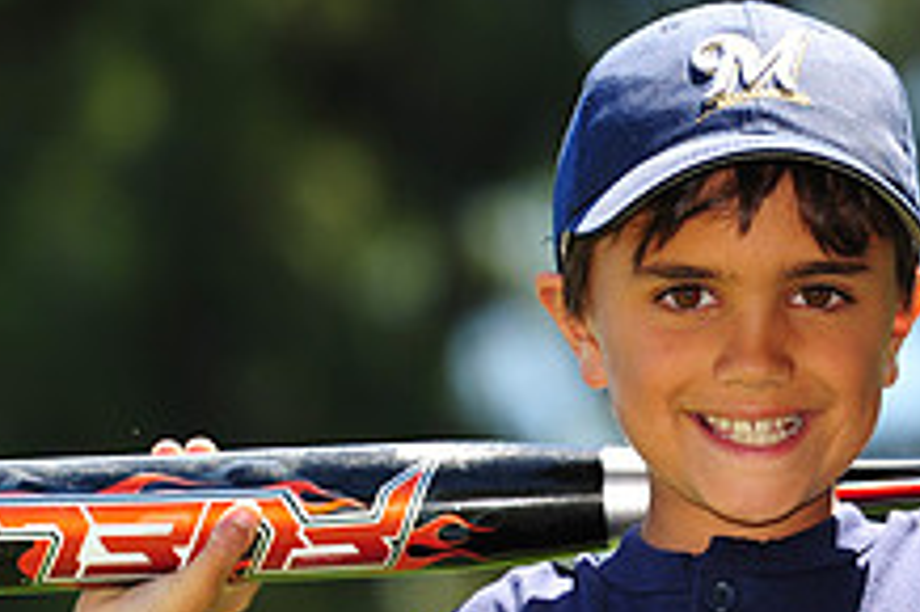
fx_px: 11542
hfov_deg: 4.6
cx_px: 785
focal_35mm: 452
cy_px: 709
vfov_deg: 3.0
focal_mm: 170
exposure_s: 1/500
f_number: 4
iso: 200
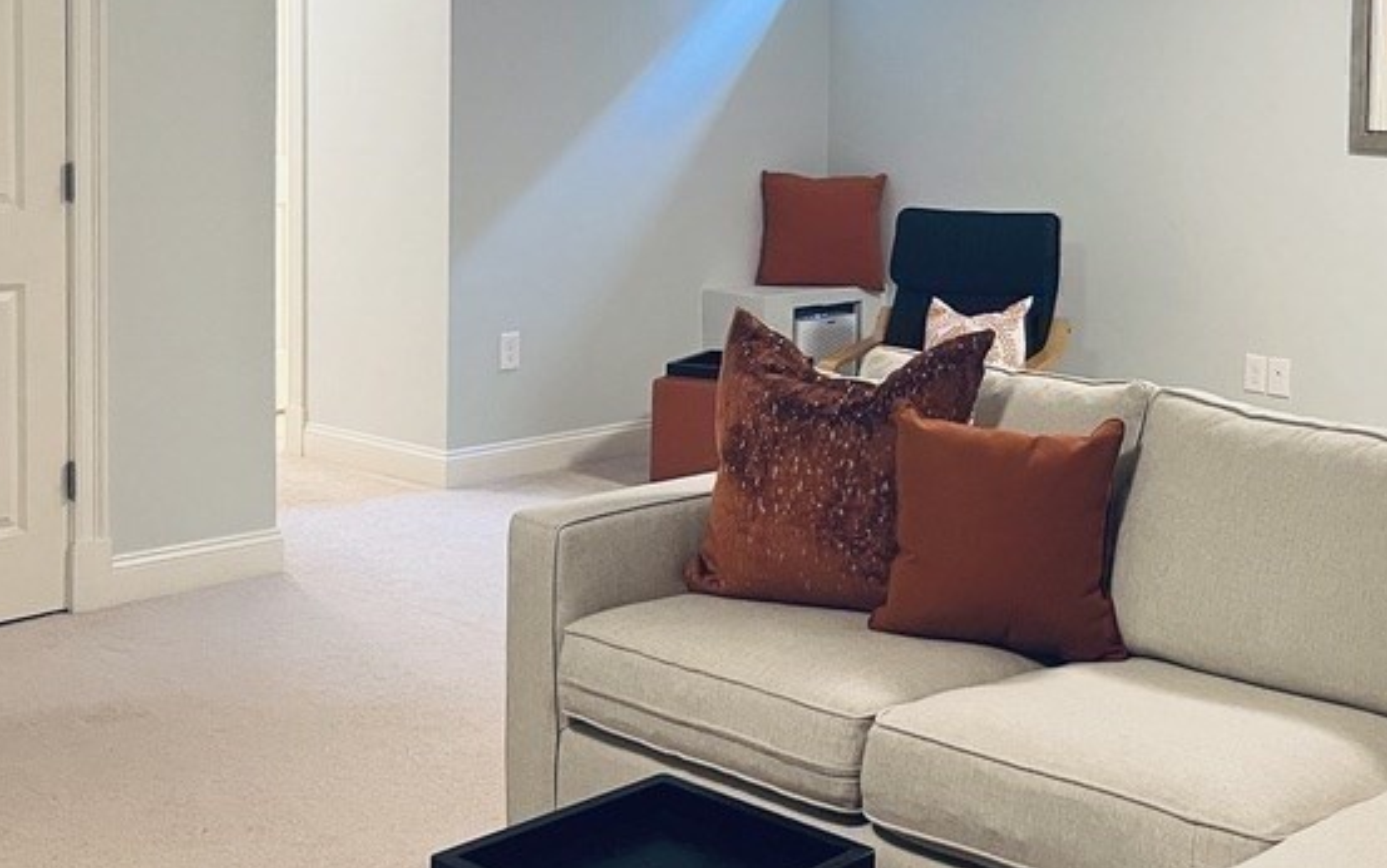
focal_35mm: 51
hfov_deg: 39.3
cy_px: 196
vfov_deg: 25.0
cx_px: 883
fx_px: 1928
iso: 500
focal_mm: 5.1
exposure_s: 1/40
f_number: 1.6
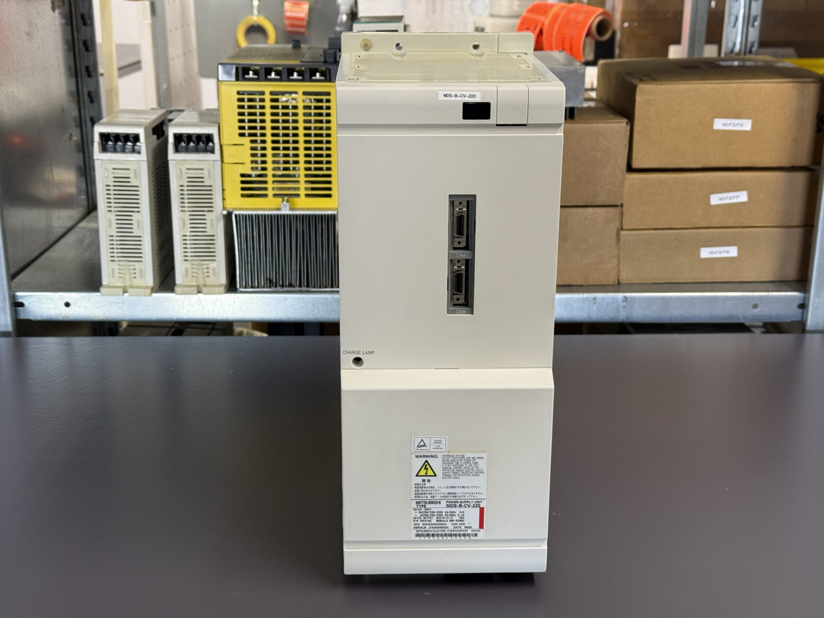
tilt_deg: -17.2
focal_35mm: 48
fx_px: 1143
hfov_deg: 39.7
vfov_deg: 30.3
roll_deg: -0.5
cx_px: 412
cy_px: 309
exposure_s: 1/50
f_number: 1.78
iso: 125
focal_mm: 6.76
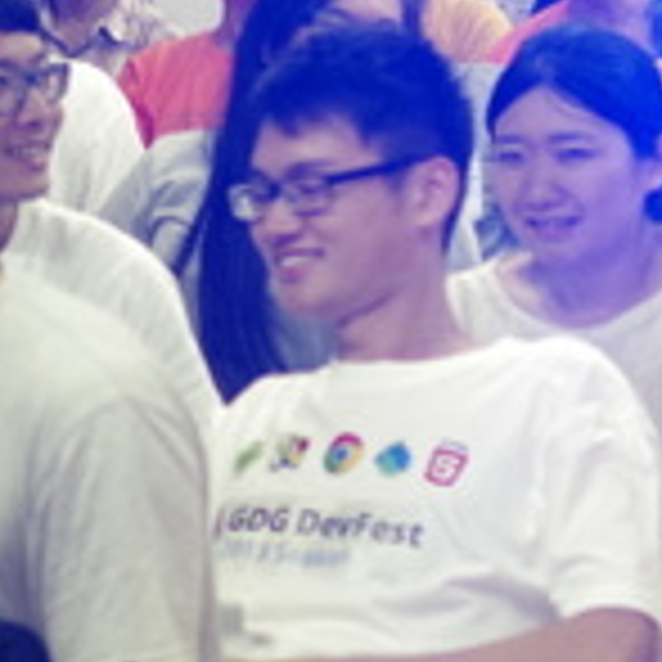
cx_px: 1270
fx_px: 5193
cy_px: -54
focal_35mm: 240
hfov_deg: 7.1
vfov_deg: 7.3
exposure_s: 1/60
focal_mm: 35
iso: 800
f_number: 2.4
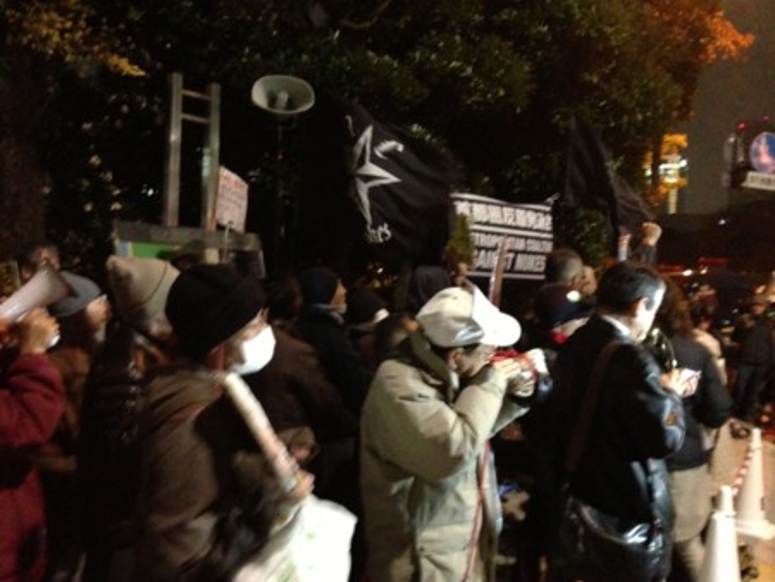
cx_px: 388
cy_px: 291
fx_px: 739
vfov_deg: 43.0
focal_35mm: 33
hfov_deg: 55.3
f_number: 2.4
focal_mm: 4.13
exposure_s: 1/20
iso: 1250
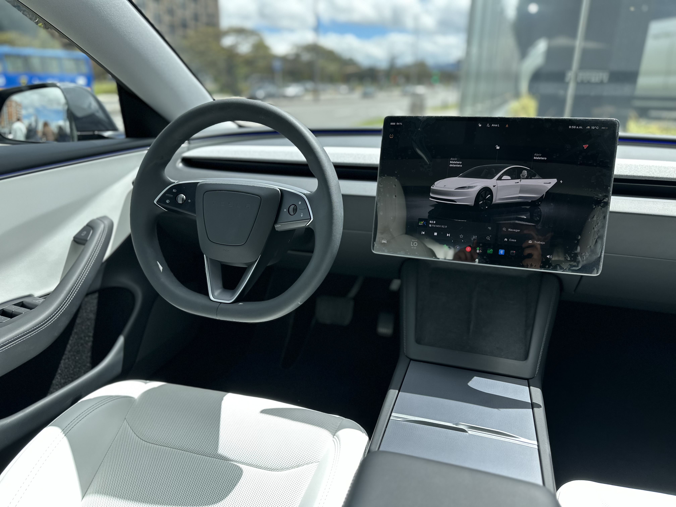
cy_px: 254
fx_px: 469
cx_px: 338
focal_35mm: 24
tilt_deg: -19.6
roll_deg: -2.2
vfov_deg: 56.8
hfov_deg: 71.6
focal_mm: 6.86
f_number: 1.78
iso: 80
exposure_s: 1/952
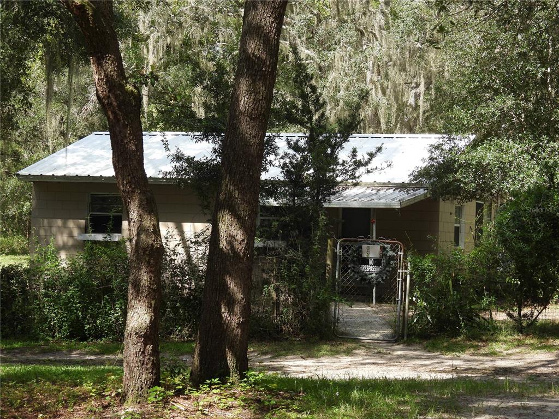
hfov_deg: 23.0
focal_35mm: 85
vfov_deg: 17.4
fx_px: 1373
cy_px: 210
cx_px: 280
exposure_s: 1/320
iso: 100
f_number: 4
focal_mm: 15.2
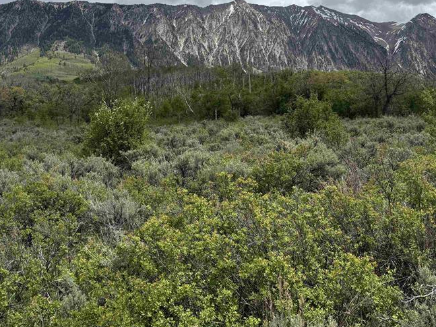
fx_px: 479
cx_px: 199
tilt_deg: +5.0
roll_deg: +0.3
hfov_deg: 48.9
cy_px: 105
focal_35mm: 38
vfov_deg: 37.2
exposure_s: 1/7937
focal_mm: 6.76
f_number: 1.78
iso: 80
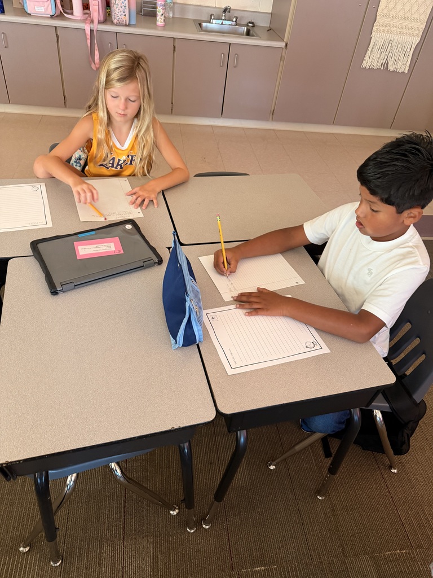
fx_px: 400
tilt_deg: -42.9
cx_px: 216
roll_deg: -10.3
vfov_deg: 71.6
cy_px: 289
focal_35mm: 24
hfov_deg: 56.8
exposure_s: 1/60
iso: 400
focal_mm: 6.76
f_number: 1.78
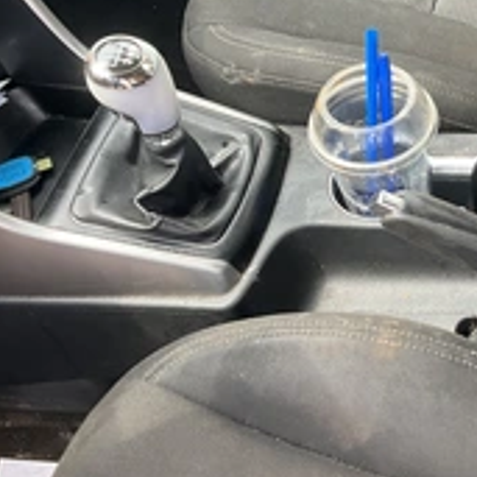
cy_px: 131
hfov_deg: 27.8
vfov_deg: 28.3
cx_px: 410
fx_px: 935
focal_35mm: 60
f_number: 1.8
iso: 32
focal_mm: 3
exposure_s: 1/122
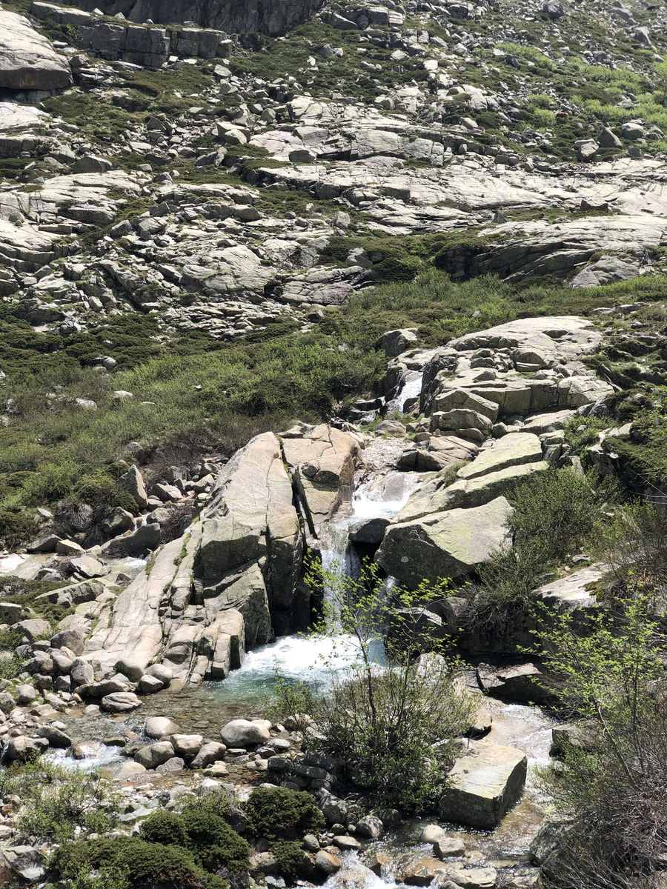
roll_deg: -0.8
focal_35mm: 52
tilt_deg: -3.9
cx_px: 334
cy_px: 444
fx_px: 1336
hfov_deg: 28.0
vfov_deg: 36.8
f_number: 2.4
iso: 16
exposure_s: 1/727
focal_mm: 6
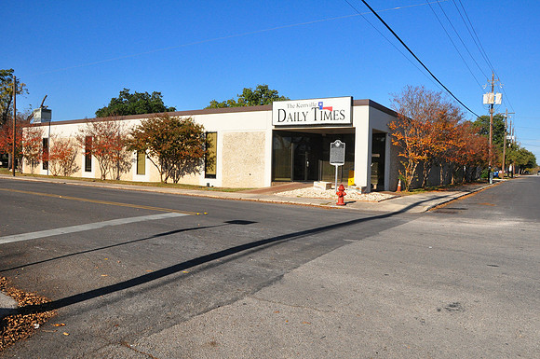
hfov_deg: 67.5
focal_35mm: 27
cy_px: 180
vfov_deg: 47.8
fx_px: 404
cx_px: 270
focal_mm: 18
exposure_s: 1/640
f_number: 13
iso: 800
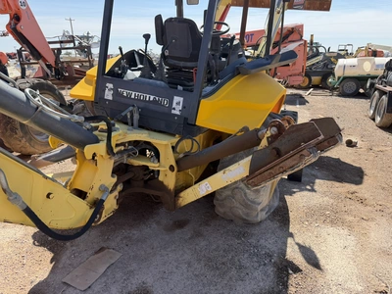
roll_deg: -1.8
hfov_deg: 71.6
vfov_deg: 56.8
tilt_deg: -16.0
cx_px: 196
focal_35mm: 24
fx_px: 272
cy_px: 147
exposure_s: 1/2445
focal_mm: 6.76
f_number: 1.78
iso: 100
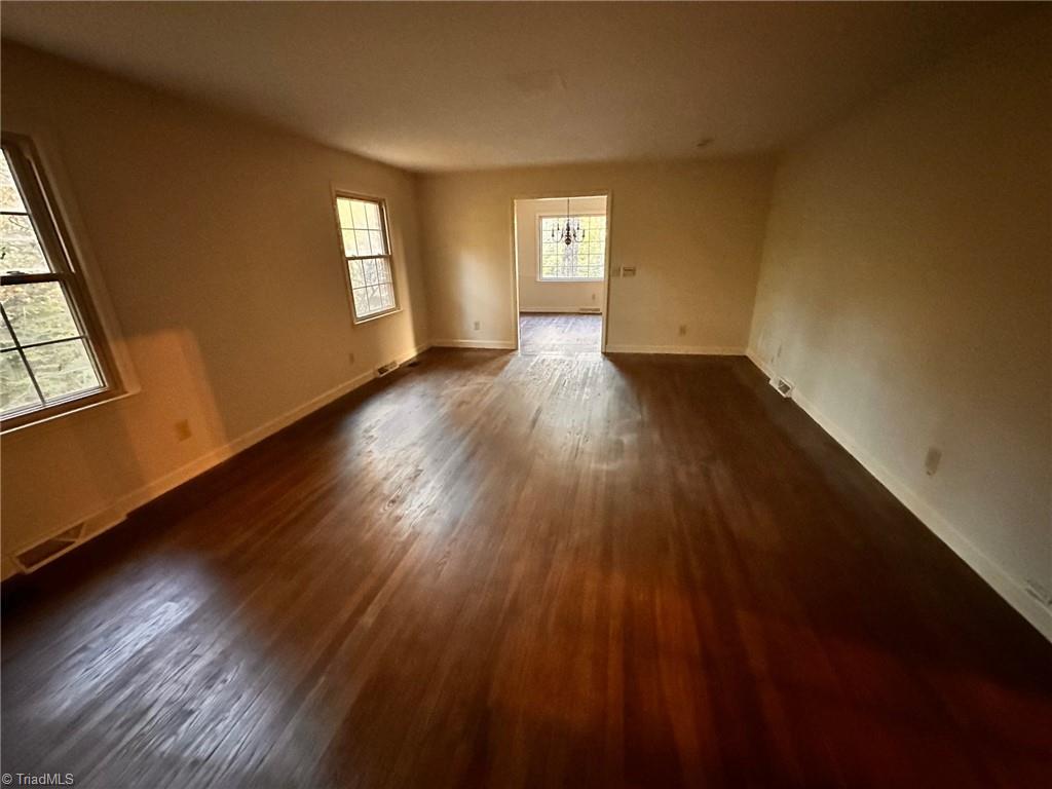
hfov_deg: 102.1
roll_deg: +1.2
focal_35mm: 14
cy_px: 394
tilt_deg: -19.1
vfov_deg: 85.7
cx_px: 526
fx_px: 425
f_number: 2.2
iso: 1250
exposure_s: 1/40
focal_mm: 2.22
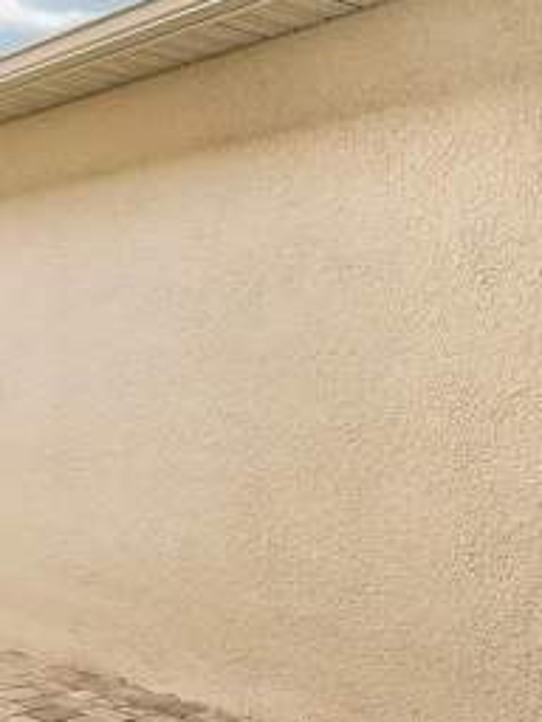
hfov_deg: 24.8
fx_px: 1002
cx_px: -226
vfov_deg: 39.7
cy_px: 362
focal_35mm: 48
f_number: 8
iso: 400
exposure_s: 1/640
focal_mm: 16
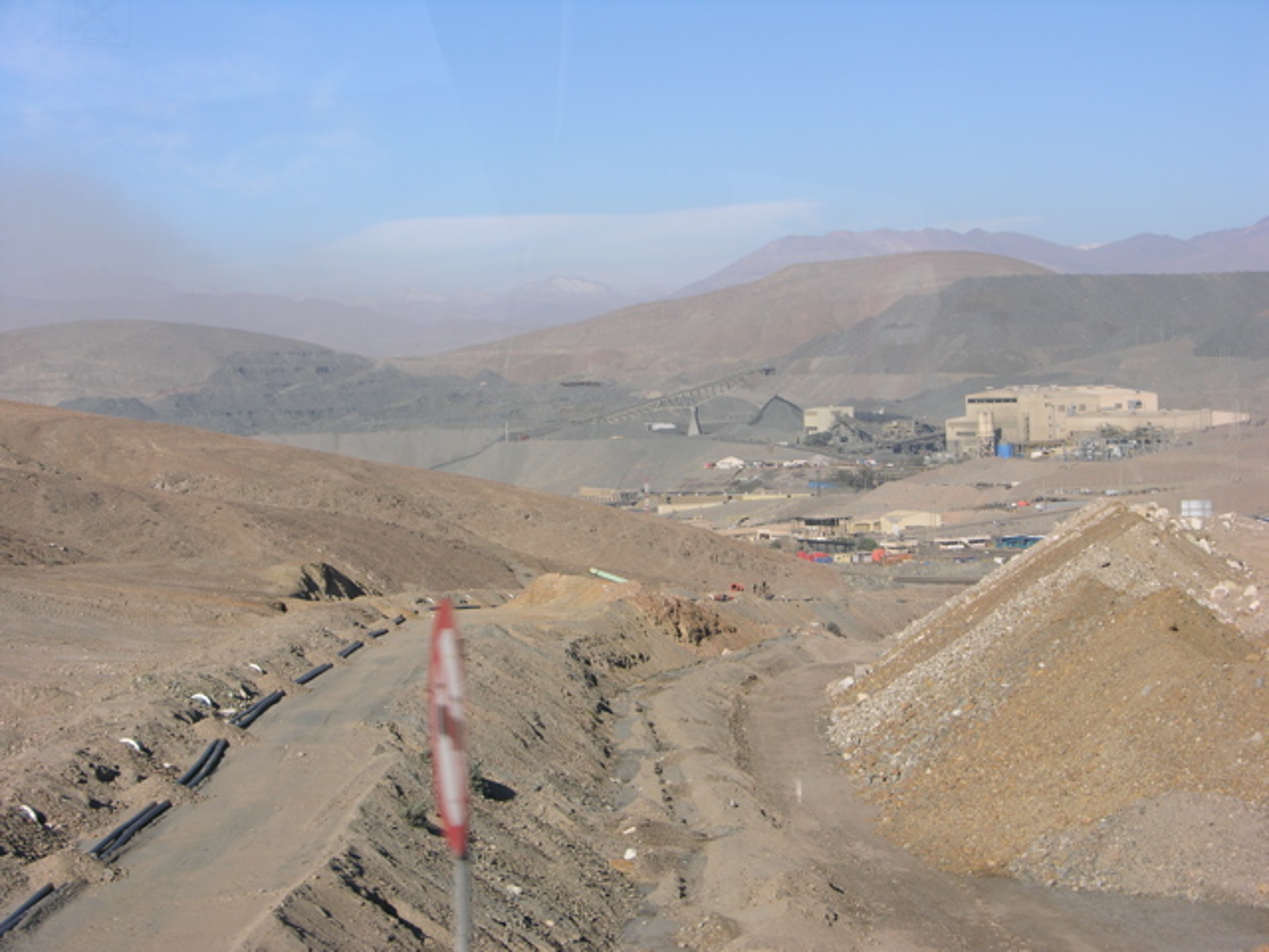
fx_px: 2566
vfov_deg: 21.0
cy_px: 476
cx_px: 634
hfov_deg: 27.8
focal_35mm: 70
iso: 50
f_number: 4.7
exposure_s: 1/223
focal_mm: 17.8
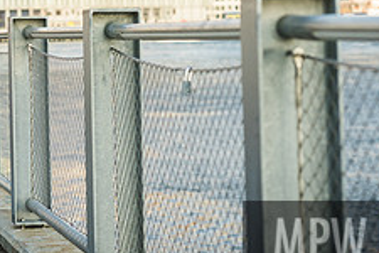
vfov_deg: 7.0
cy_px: -19
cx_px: 56
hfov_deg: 10.5
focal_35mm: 195
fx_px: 2053
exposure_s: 1/320
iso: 100
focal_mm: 75
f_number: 2.8
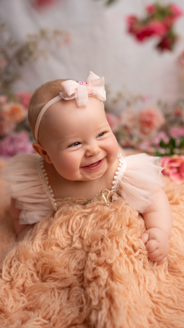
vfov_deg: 54.0
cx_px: 95
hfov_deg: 32.0
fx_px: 321
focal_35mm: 37
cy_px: 163
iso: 100
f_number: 2
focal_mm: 35
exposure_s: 1/160
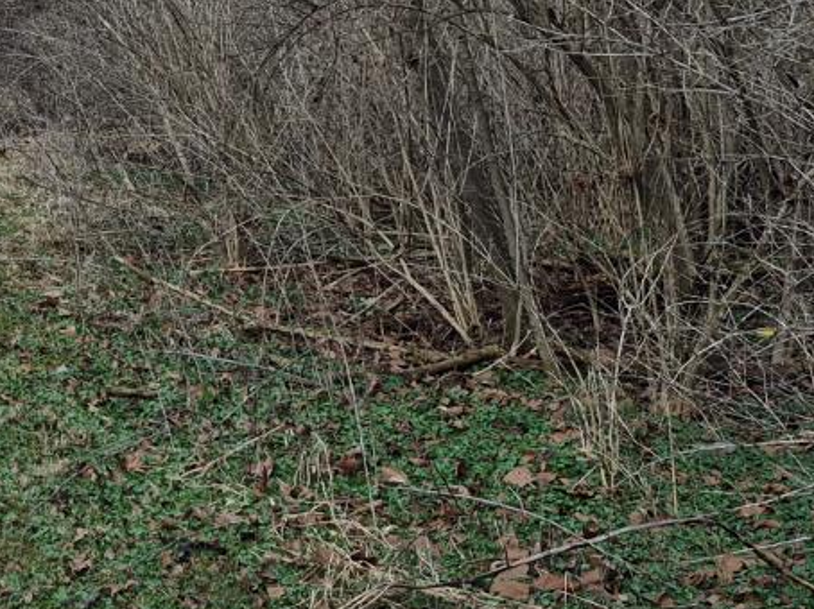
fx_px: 1786
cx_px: -273
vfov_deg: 18.9
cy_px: 31
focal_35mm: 76
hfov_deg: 22.6
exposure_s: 1/1328
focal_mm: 5.4
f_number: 1.8
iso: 25
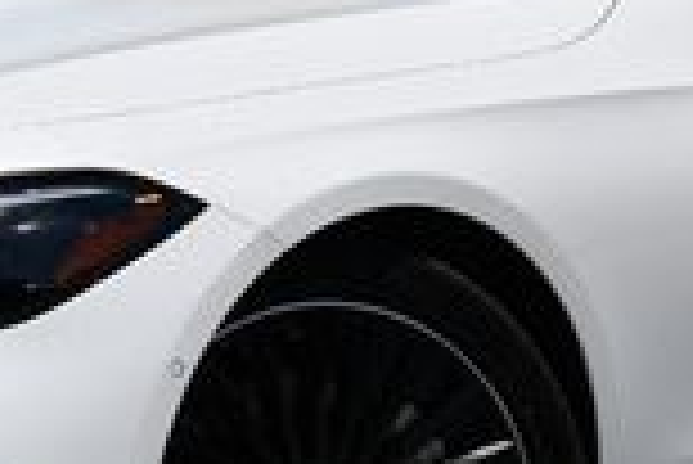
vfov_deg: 6.9
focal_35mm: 199
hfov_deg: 10.3
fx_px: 3834
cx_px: 414
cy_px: 50
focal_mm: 24
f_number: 10
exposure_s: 1/400
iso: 100
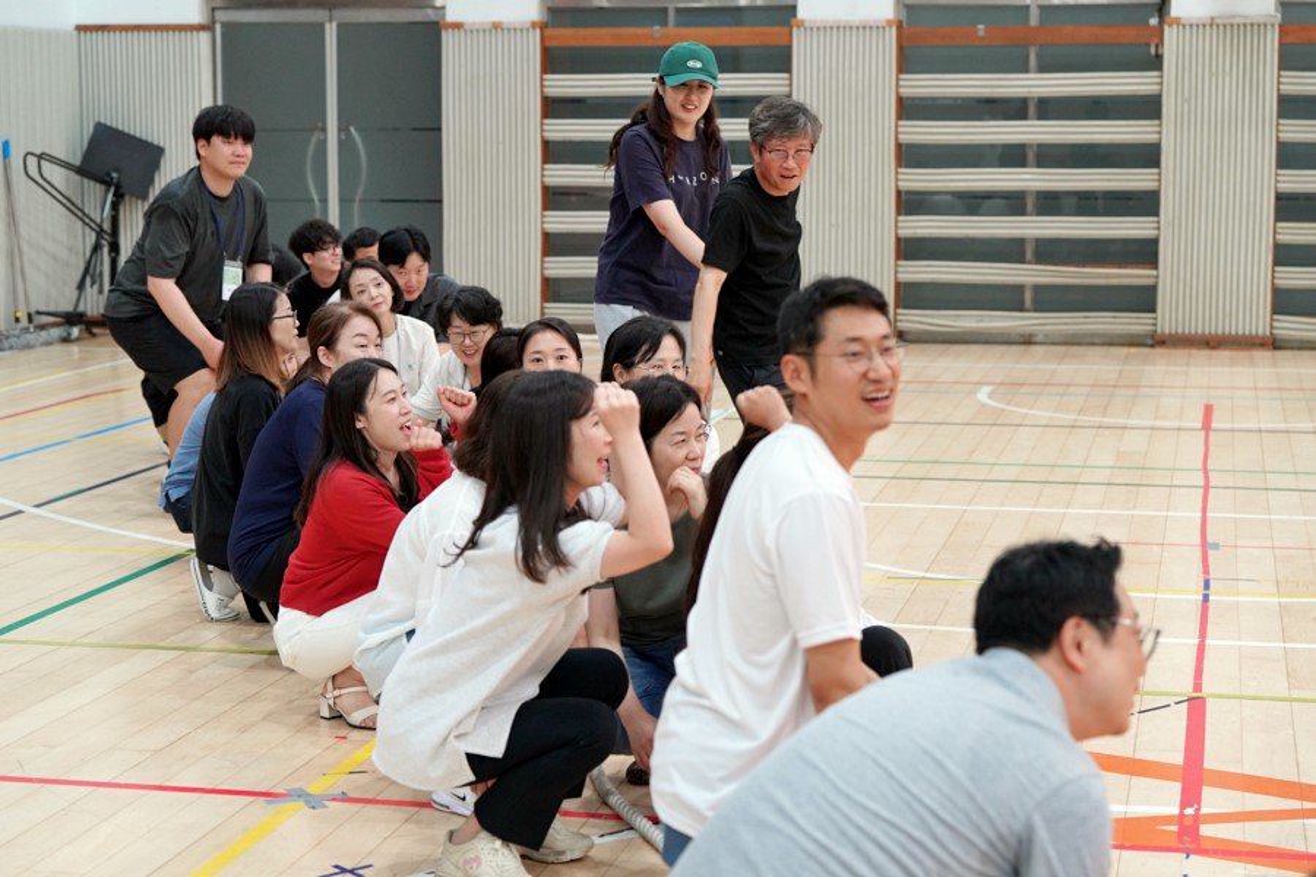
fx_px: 2559
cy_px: 438
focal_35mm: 70
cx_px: 658
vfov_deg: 19.5
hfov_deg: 28.8
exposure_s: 1/160
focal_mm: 70
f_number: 4
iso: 2000
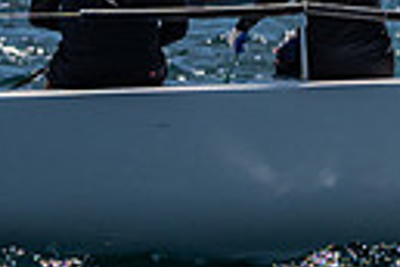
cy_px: -33
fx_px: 14066
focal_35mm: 1266
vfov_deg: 1.1
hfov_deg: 1.6
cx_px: 957
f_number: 6.3
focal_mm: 140
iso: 400
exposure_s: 1/3200
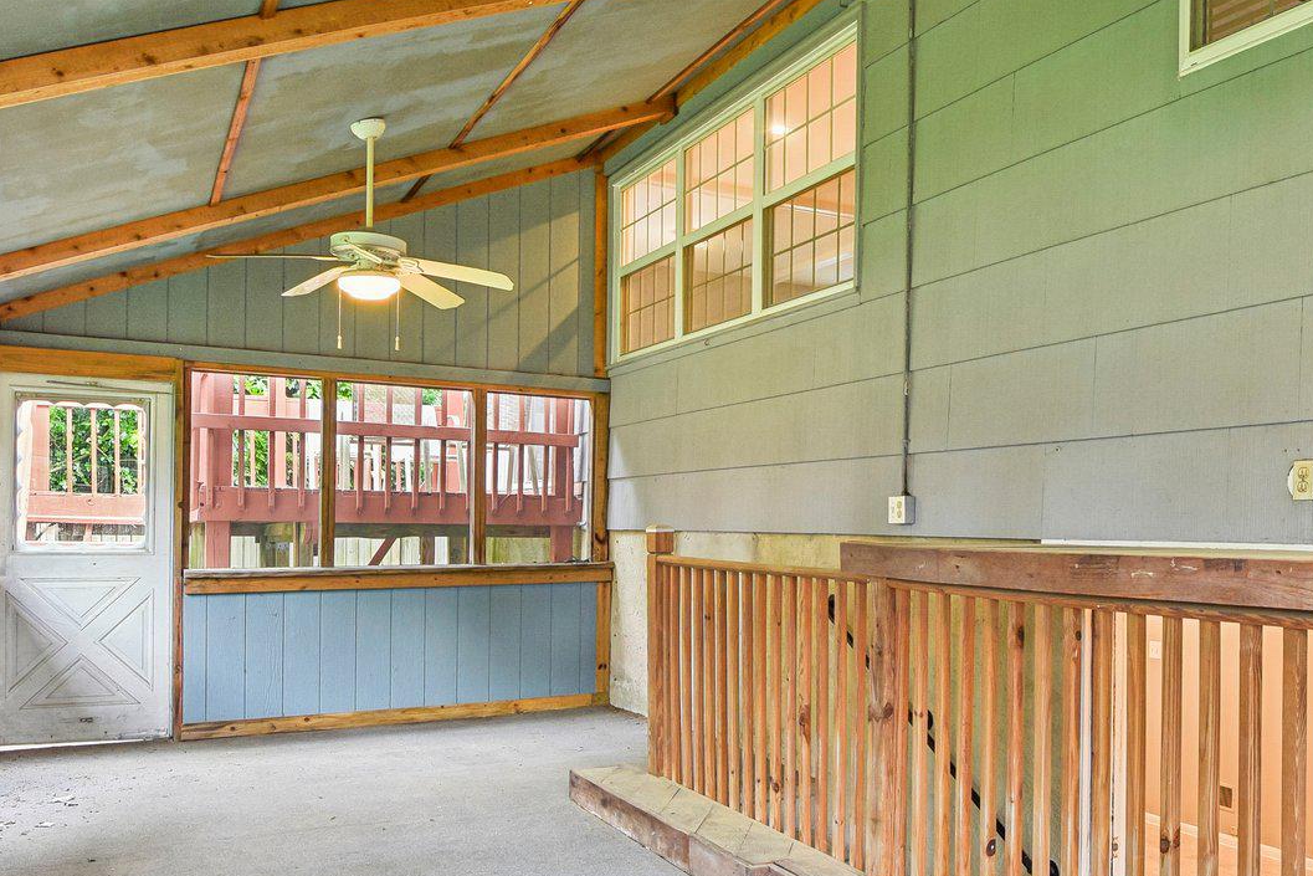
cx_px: 812
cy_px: 520
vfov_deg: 42.2
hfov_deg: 59.6
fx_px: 1131
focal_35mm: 31
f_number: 8
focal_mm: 16
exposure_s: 1/13
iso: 400
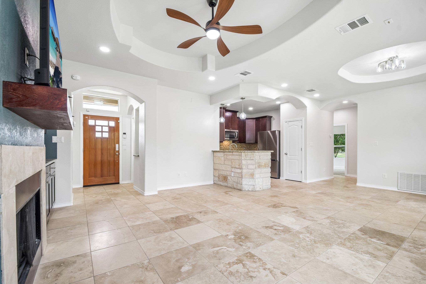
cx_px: 213
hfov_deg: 100.4
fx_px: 177
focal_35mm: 15
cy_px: 142
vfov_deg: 77.3
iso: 400
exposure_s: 1/40
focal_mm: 10
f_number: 8
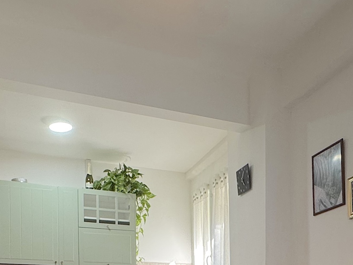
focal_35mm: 44
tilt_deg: -0.6
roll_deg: +0.8
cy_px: 332
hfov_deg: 42.9
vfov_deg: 28.0
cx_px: 180
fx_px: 449
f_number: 2.2
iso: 200
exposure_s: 1/103
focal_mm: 2.22
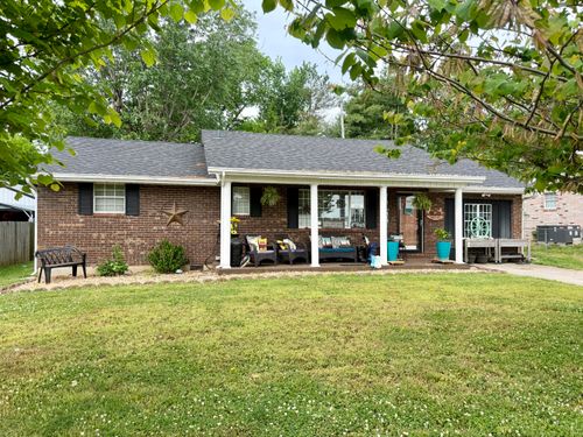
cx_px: 292
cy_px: 218
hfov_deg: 71.6
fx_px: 404
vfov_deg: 56.8
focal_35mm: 24
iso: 100
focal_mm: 6.76
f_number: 1.78
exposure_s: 1/1585
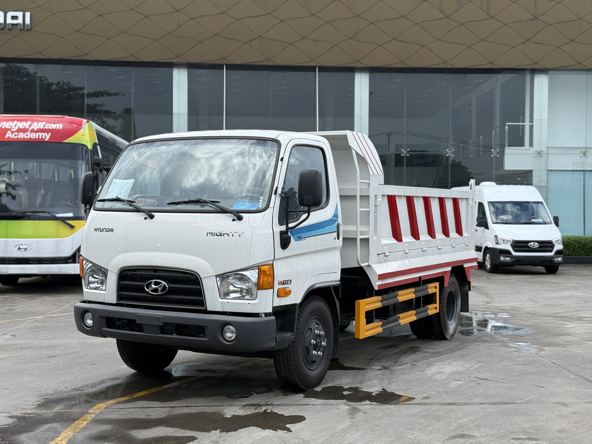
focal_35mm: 48
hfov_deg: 39.7
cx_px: 296
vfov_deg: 30.3
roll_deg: -0.7
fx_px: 821
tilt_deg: +0.3
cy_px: 222
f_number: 1.78
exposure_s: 1/2208
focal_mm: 6.76
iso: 80
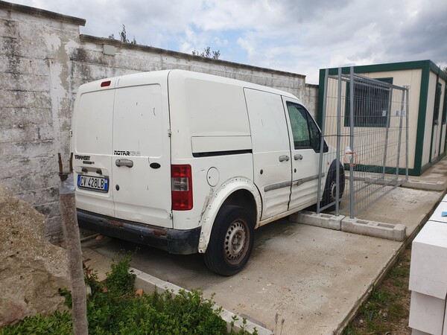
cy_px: 168
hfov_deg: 67.3
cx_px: 224
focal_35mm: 26
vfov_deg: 53.1
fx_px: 336
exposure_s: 1/1321
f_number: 2.4
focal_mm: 4.3
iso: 50
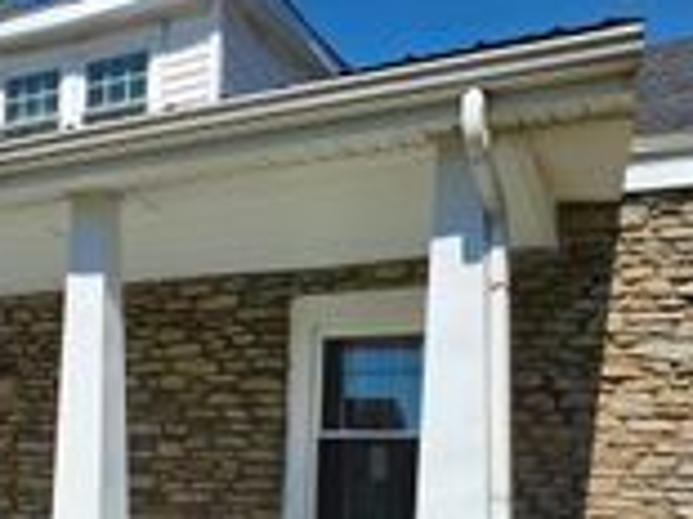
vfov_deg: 32.0
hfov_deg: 43.3
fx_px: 840
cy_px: 503
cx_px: 170
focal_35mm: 42
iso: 32
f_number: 1.9
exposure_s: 1/3333
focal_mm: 2.2
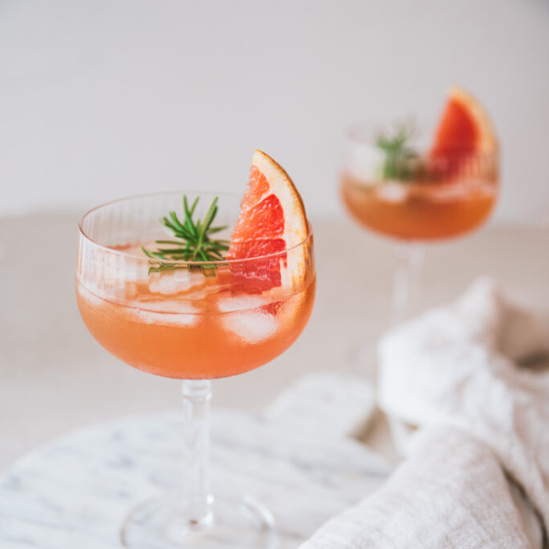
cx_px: 274
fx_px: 1148
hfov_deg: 26.9
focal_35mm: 64
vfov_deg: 26.7
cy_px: 371
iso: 250
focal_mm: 50
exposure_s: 1/320
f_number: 2.8
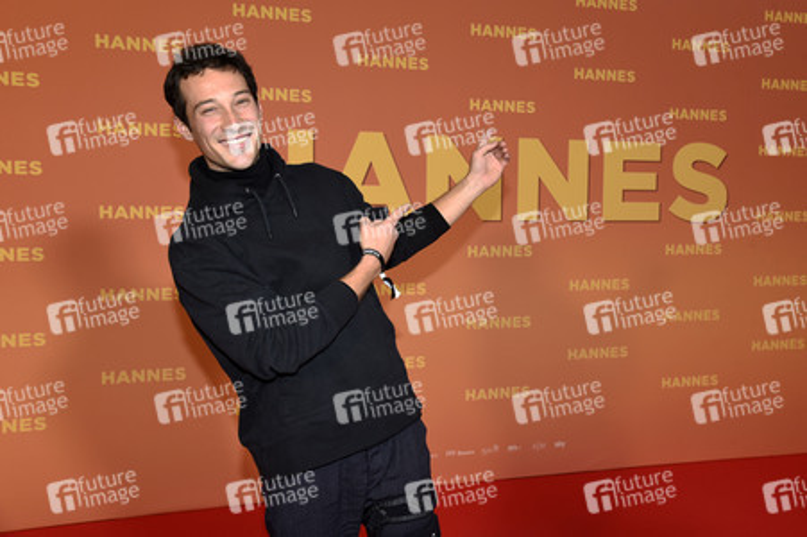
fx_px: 784
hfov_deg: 54.5
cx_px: 404
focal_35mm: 35
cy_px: 268
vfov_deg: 37.8
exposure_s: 1/80
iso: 1000
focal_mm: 35
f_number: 6.3
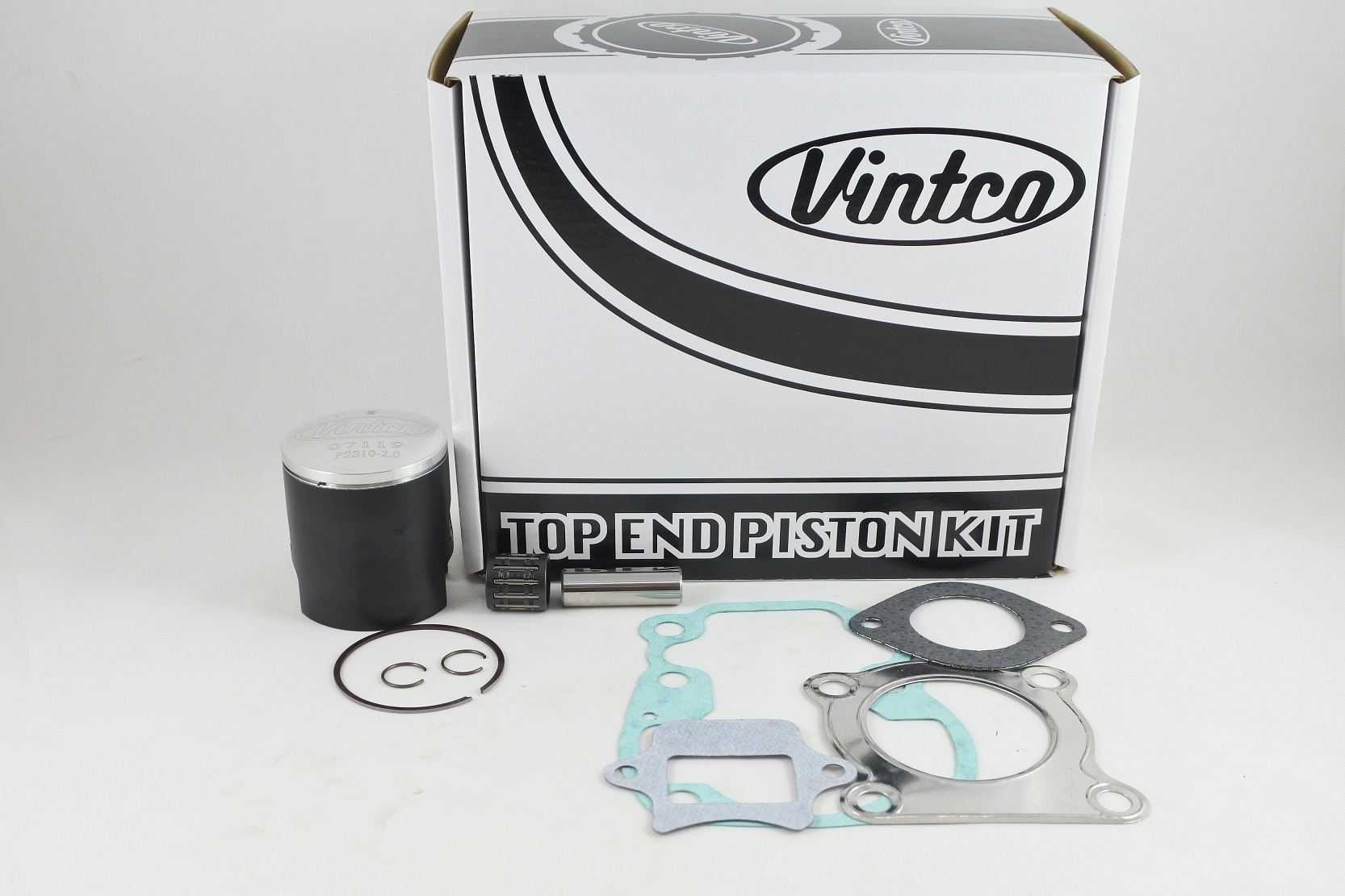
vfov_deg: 38.9
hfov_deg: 55.8
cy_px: 448
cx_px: 672
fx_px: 1270
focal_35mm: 34
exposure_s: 1/125
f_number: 3.8
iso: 450
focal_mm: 12.6
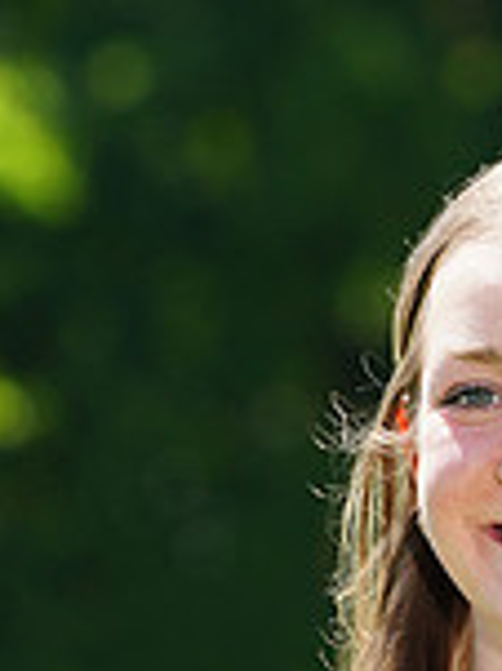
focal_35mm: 1084
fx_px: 20990
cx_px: 560
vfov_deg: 1.8
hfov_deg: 1.4
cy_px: 1004
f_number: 9
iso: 200
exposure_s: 1/200
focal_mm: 294
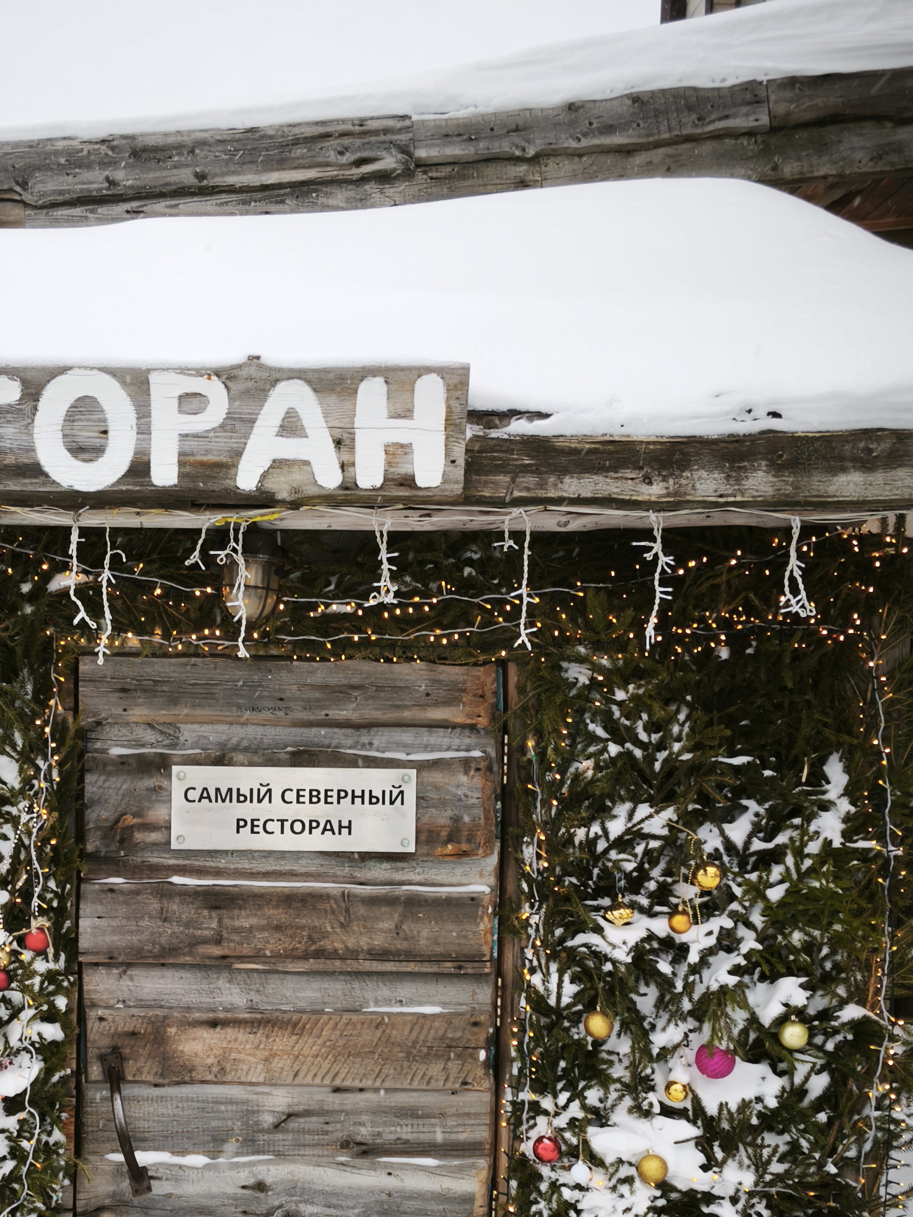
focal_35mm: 50
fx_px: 1758
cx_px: 259
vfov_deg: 37.5
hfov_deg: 28.8
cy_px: 871
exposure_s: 1/153
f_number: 1.7
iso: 80
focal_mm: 5.35
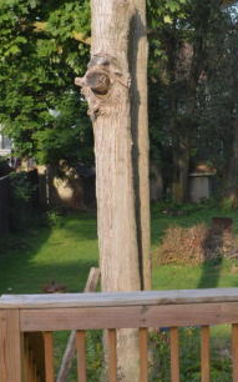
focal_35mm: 69
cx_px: 234
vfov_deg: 29.7
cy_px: 148
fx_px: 717
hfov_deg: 18.4
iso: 160
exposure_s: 1/125
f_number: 5.6
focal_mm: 18
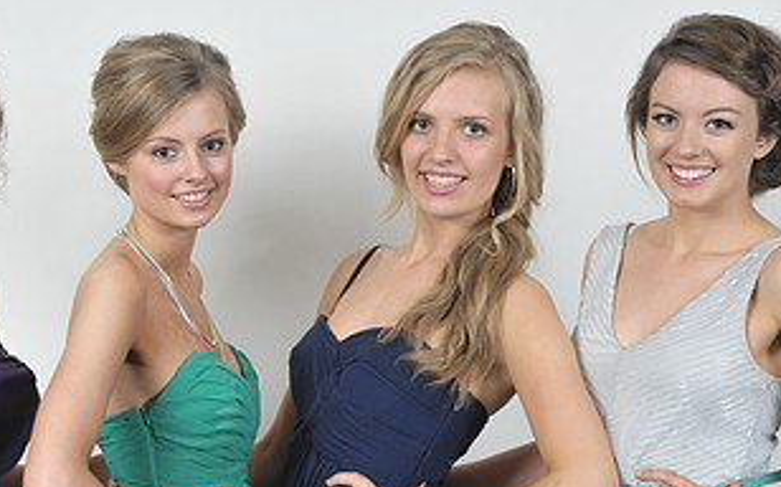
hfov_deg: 17.5
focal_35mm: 119
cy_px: 315
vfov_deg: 11.0
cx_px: 320
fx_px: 2531
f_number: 7.1
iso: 1000
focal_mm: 62
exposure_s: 1/160
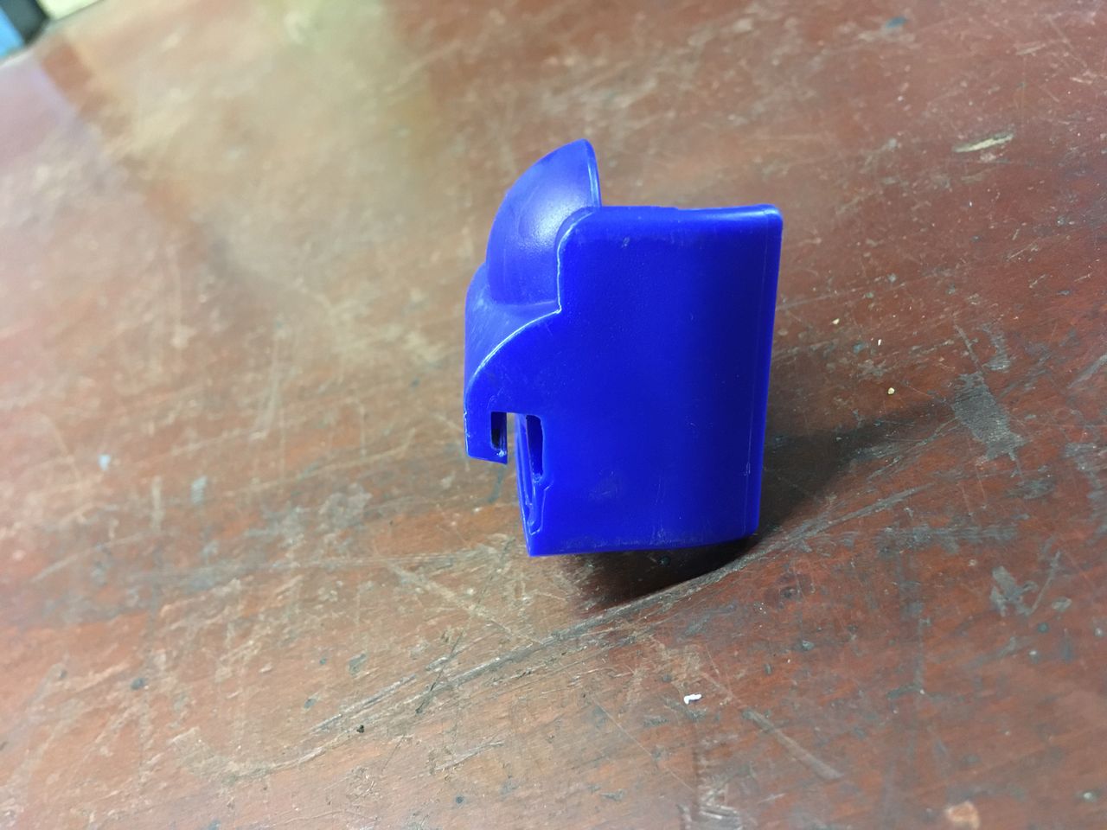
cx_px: 554
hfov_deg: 61.7
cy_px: 415
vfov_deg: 48.2
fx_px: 927
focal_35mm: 29
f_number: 2.2
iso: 400
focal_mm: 4.15
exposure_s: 1/17
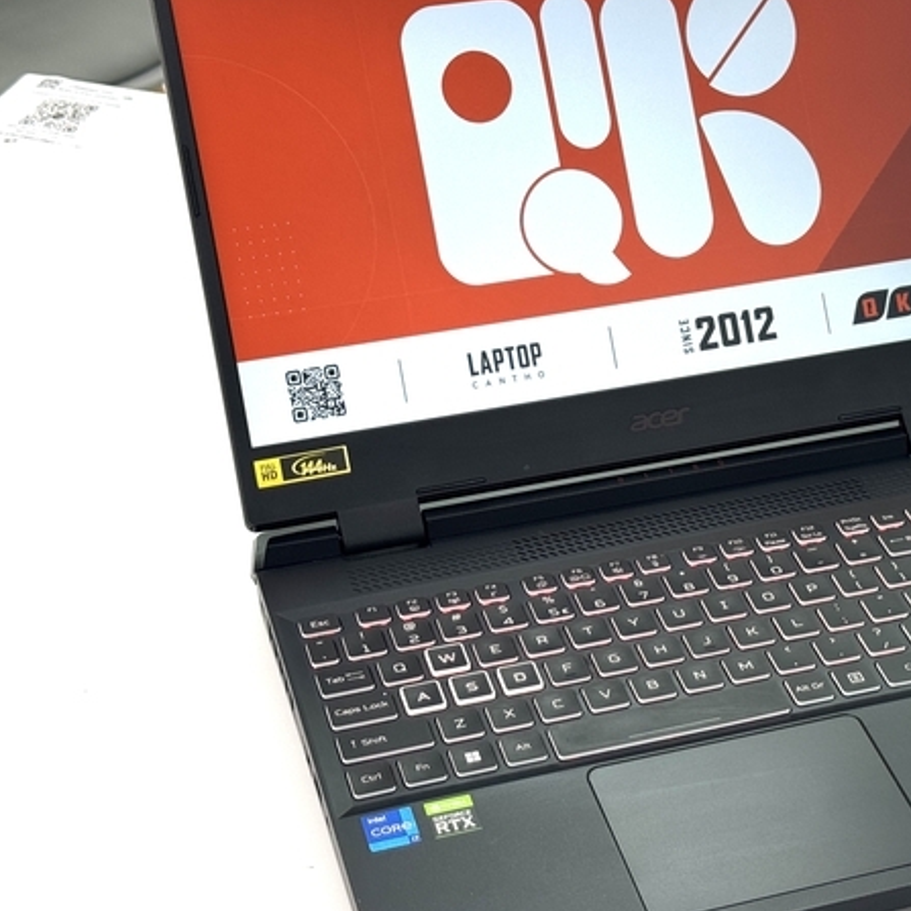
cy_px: 422
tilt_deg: -33.9
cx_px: 640
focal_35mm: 76
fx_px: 2263
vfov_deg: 22.8
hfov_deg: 22.6
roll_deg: -0.2
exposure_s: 1/121
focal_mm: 6.76
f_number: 1.78
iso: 50
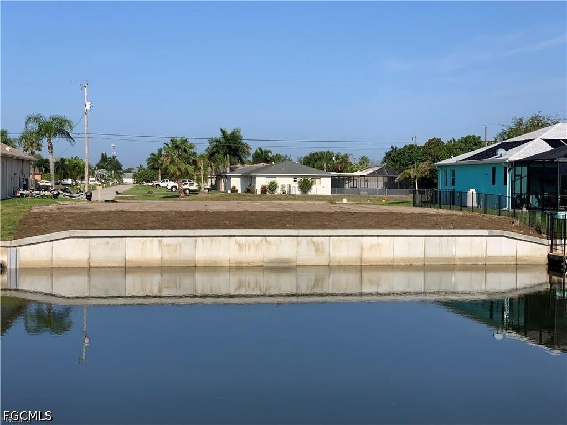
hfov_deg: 36.8
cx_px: 284
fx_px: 852
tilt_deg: -2.3
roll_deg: -0.4
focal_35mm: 52
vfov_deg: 28.0
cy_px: 212
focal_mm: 6
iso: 16
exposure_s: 1/1597
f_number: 2.4
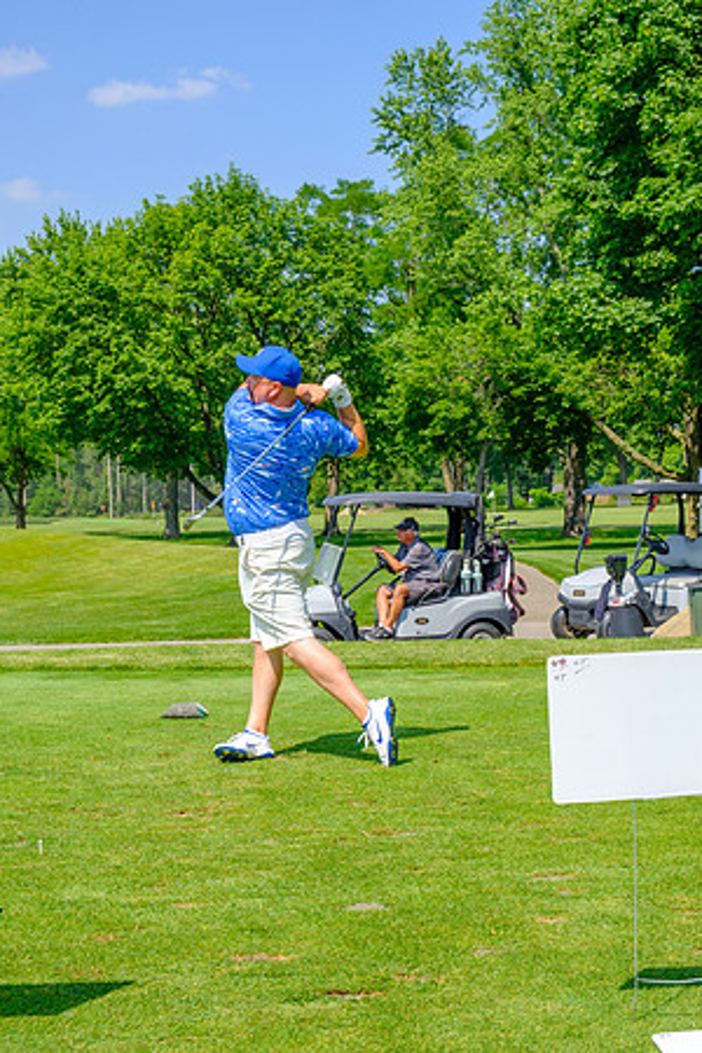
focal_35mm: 54
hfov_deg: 25.1
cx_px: 351
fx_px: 1579
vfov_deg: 36.9
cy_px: 526
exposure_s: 1/320
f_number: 9
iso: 200
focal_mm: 35.8
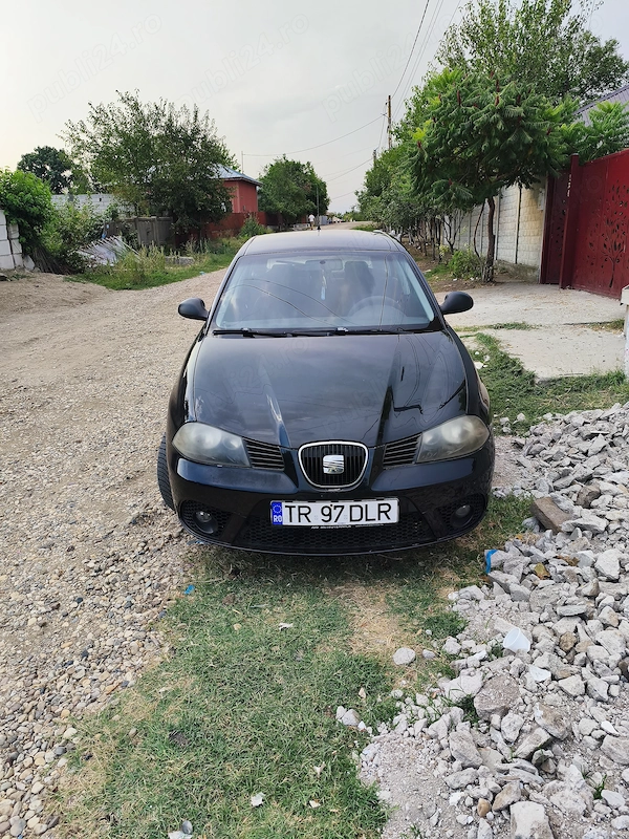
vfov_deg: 73.9
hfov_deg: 58.9
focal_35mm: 23
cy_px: 420
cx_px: 314
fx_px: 557
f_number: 1.65
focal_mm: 6.14
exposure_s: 1/250
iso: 50
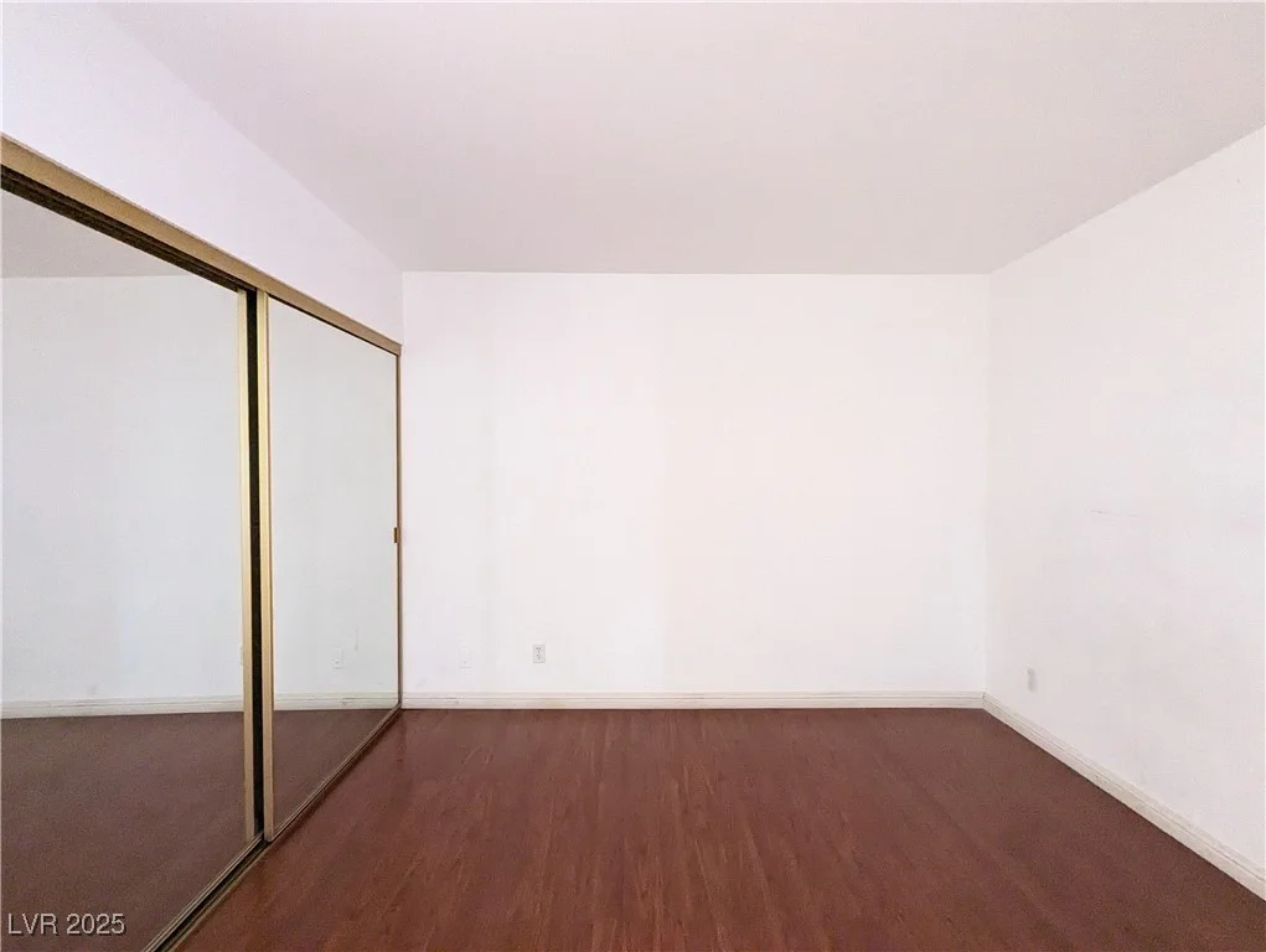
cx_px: 633
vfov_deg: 78.2
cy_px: 476
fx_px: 586
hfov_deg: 94.4
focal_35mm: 16
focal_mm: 2.35
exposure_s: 1/30
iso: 4666
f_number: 2.2
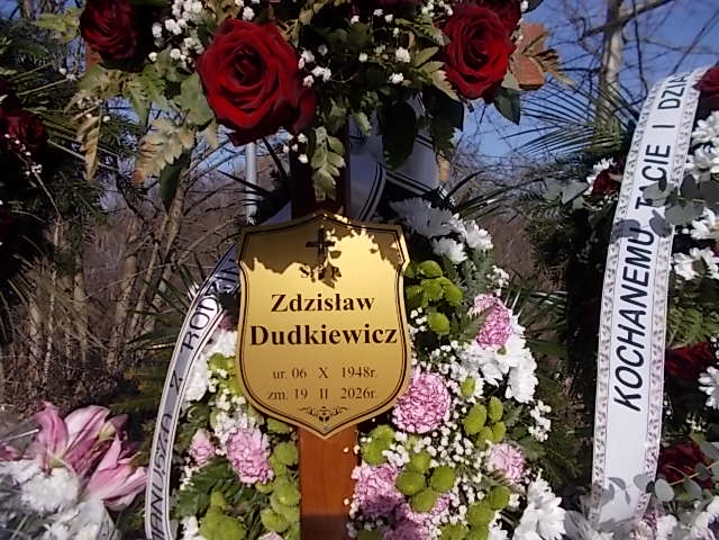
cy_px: 270
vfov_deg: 53.1
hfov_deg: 67.3
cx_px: 360
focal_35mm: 26
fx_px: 540
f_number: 8
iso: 80
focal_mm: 4.6
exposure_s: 1/320
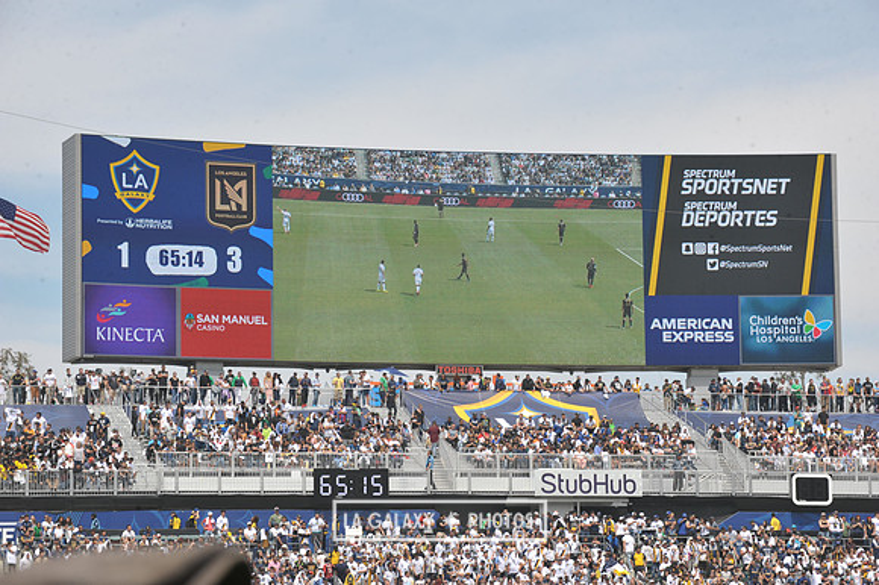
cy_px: 292
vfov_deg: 10.5
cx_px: 440
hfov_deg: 15.8
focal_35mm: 130
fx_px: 3172
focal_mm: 130
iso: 320
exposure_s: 1/500
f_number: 11
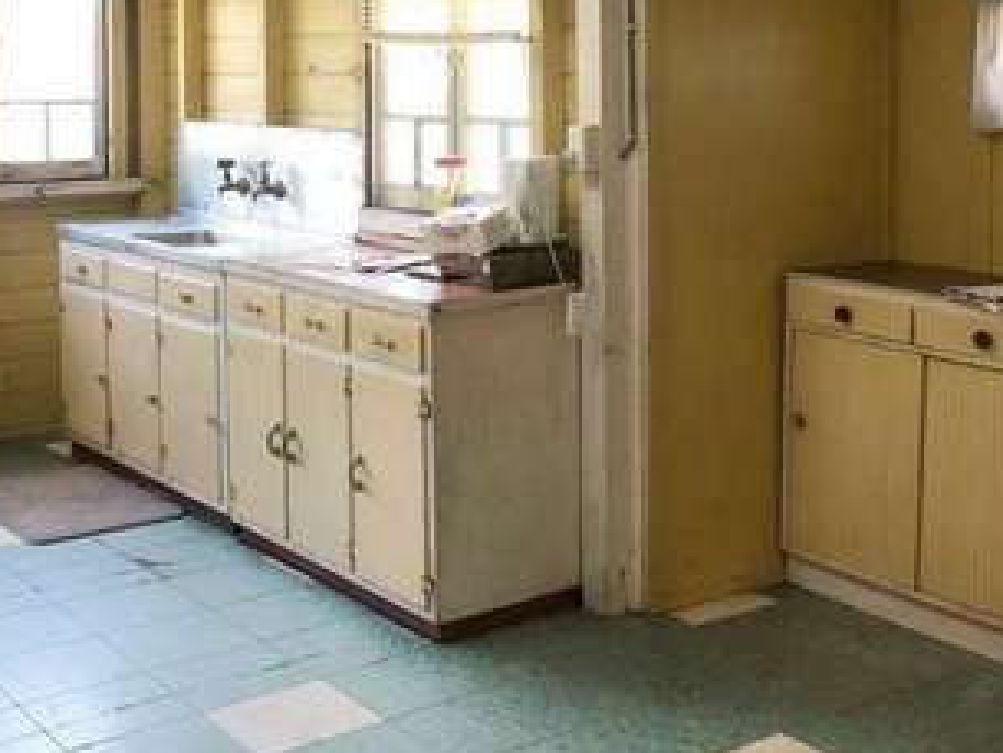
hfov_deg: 34.8
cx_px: 585
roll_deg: +0.4
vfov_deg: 26.0
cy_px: 132
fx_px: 1594
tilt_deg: -3.0
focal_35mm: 55
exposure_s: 1/33
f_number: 1.8
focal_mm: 3.99
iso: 40
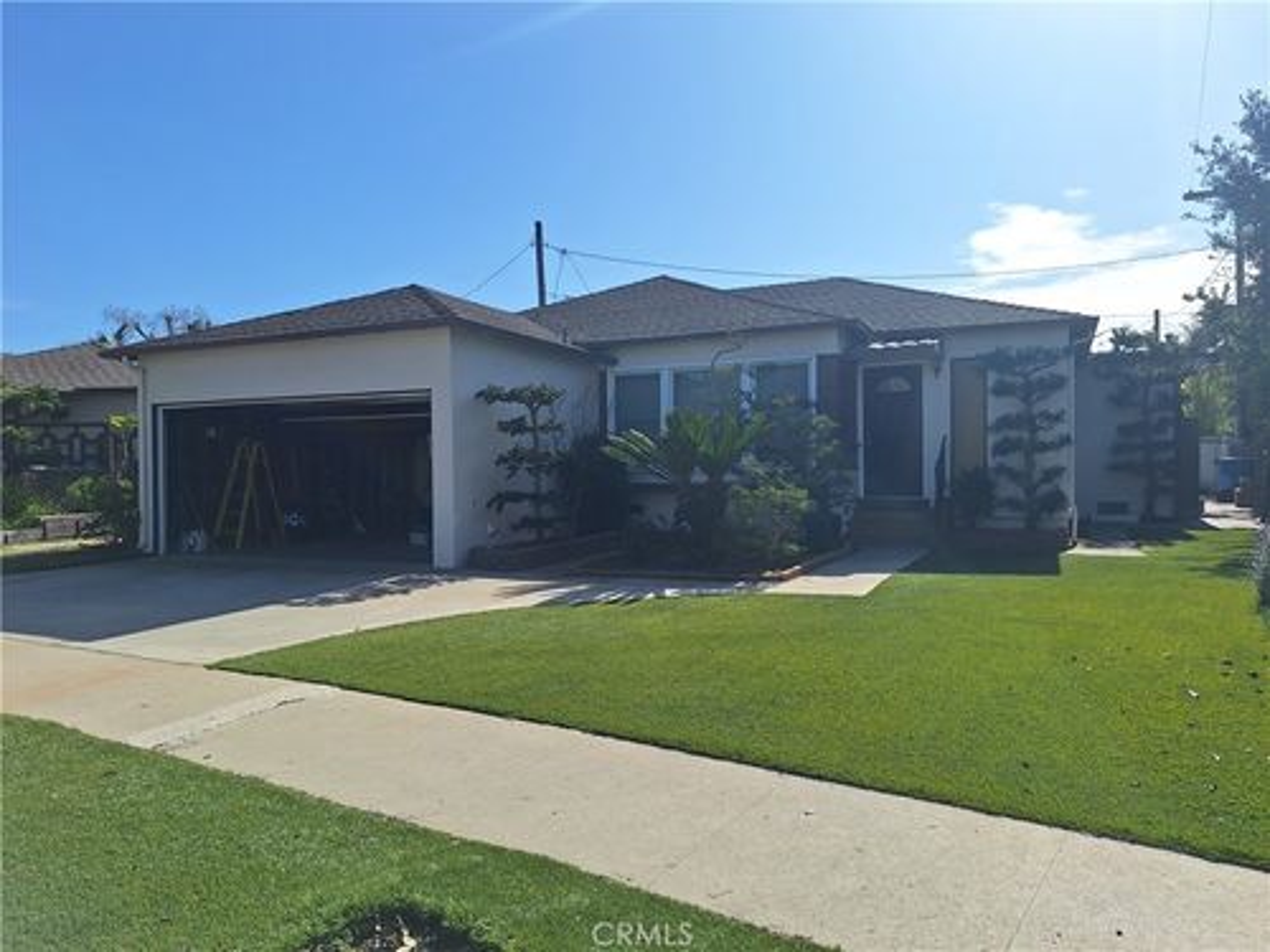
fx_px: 844
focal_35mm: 23
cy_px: 476
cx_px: 635
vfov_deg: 58.9
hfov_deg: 73.9
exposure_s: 1/4878
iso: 40
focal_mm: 5.54
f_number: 1.8
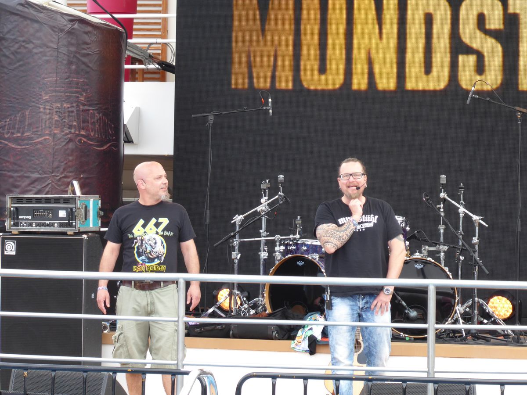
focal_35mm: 200
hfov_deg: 9.9
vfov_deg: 7.4
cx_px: 264
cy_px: 198
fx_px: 3045
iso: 100
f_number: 5.6
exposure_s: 1/80
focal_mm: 35.8
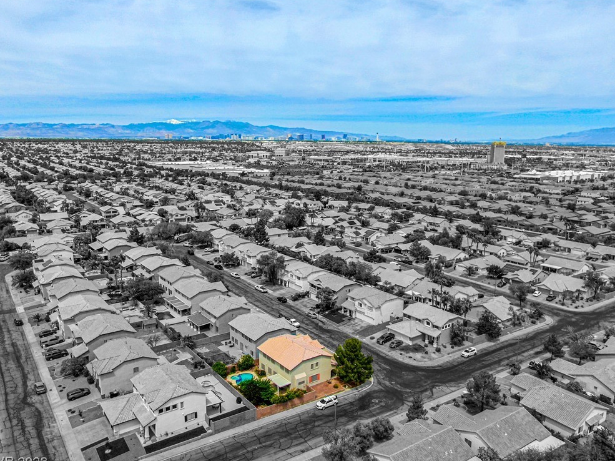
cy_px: 232
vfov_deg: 53.0
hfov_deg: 67.3
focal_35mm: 26
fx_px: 462
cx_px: 305
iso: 100
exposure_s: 1/2000
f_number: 2.8
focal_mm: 4.48
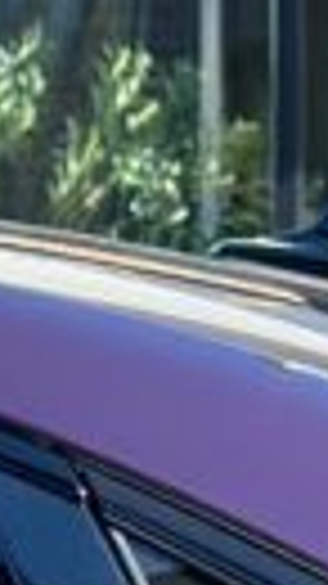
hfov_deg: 2.9
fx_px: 6363
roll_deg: -1.8
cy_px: 1548
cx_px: 822
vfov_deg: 5.1
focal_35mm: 411
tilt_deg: -9.2
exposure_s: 1/2028
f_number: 1.78
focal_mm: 6.86
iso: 80
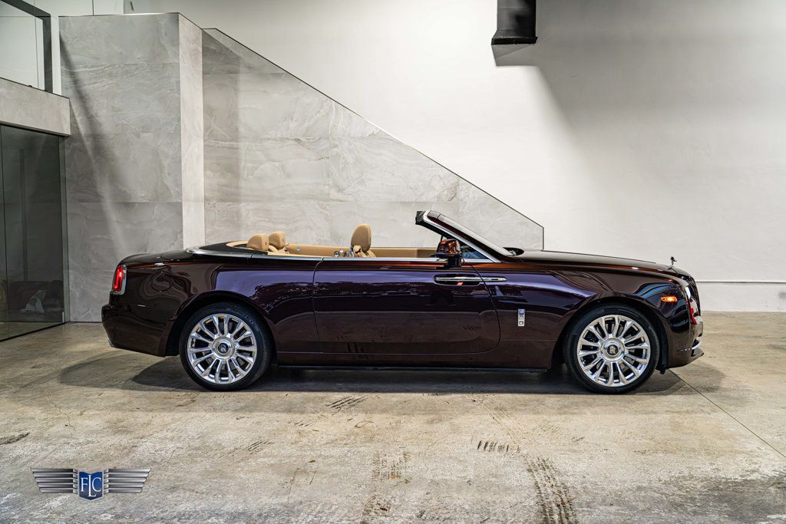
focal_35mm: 31
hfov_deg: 60.3
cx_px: 393
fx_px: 677
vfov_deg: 42.3
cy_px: 262
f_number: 4
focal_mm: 31
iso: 1250
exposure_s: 1/100
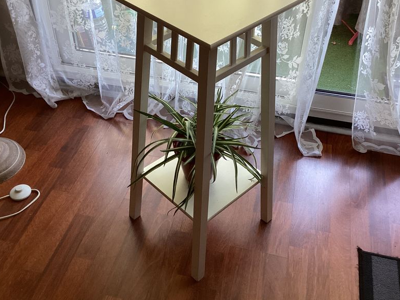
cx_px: 211
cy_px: 116
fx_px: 462
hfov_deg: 46.8
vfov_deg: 35.8
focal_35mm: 40
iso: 100
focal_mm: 3.3
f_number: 2.4
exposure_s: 1/60
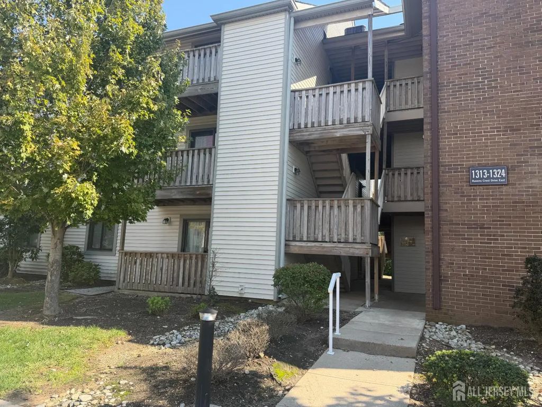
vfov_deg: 56.8
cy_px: 204
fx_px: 376
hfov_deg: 71.6
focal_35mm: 24
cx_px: 271
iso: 80
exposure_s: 1/1091
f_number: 1.78
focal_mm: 6.76
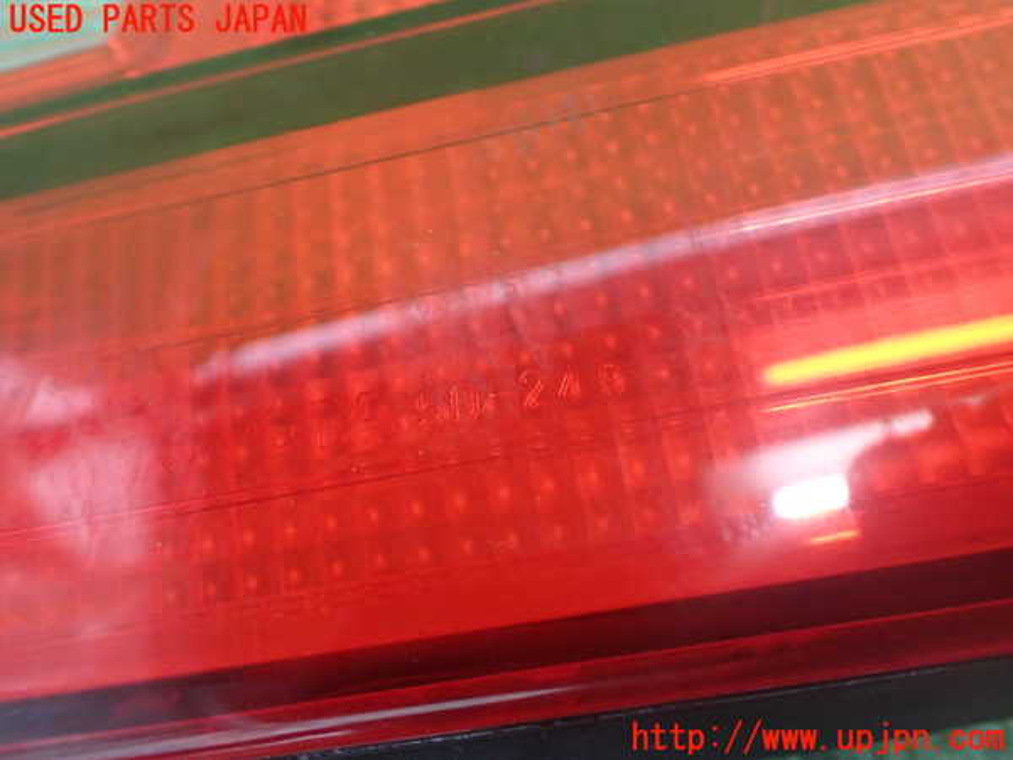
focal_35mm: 30
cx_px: 506
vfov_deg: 46.8
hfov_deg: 60.0
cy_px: 380
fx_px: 878
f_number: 2.3
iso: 800
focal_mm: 5.4
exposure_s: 1/50
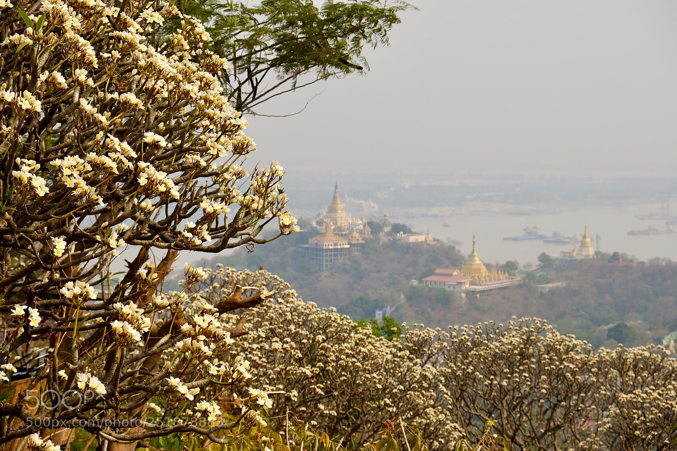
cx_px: 342
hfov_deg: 24.2
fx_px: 1580
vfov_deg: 16.3
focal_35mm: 84
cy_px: 228
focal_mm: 55
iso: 200
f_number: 5.6
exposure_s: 1/680
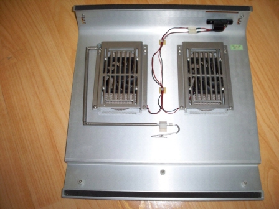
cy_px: 104
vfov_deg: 38.7
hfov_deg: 50.1
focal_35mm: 37
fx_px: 298
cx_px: 140
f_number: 3.4
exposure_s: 1/30
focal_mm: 7.9
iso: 200
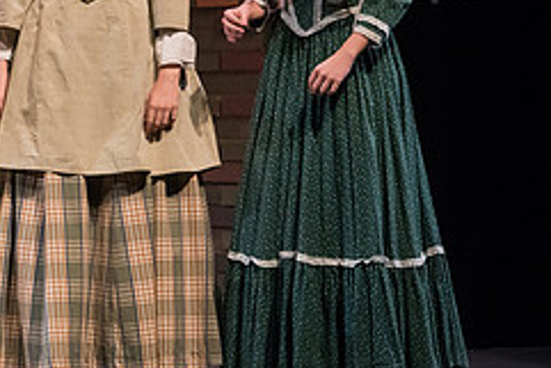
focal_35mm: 349
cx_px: -105
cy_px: 35
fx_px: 5345
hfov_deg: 5.9
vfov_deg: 3.9
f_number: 3.2
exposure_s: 1/320
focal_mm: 145
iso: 4000
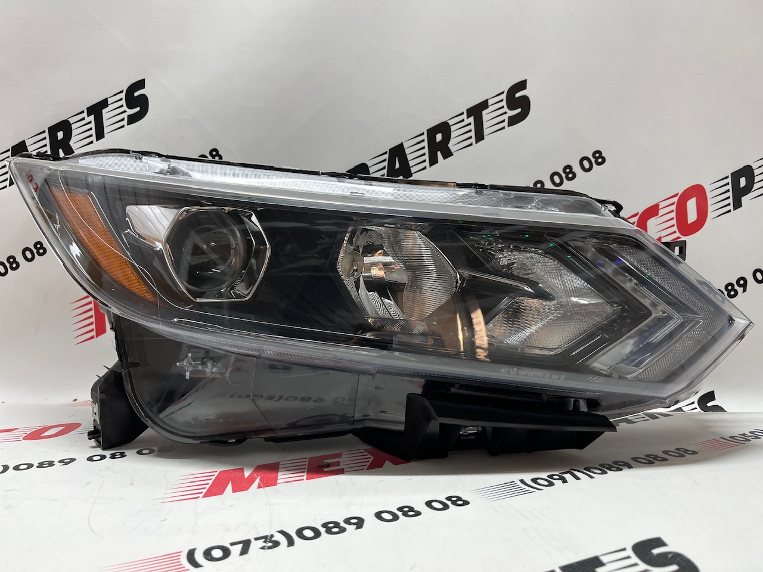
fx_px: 573
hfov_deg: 67.3
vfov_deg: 53.1
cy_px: 286
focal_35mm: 26
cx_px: 382
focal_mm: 5.1
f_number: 1.6
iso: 80
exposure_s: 1/100
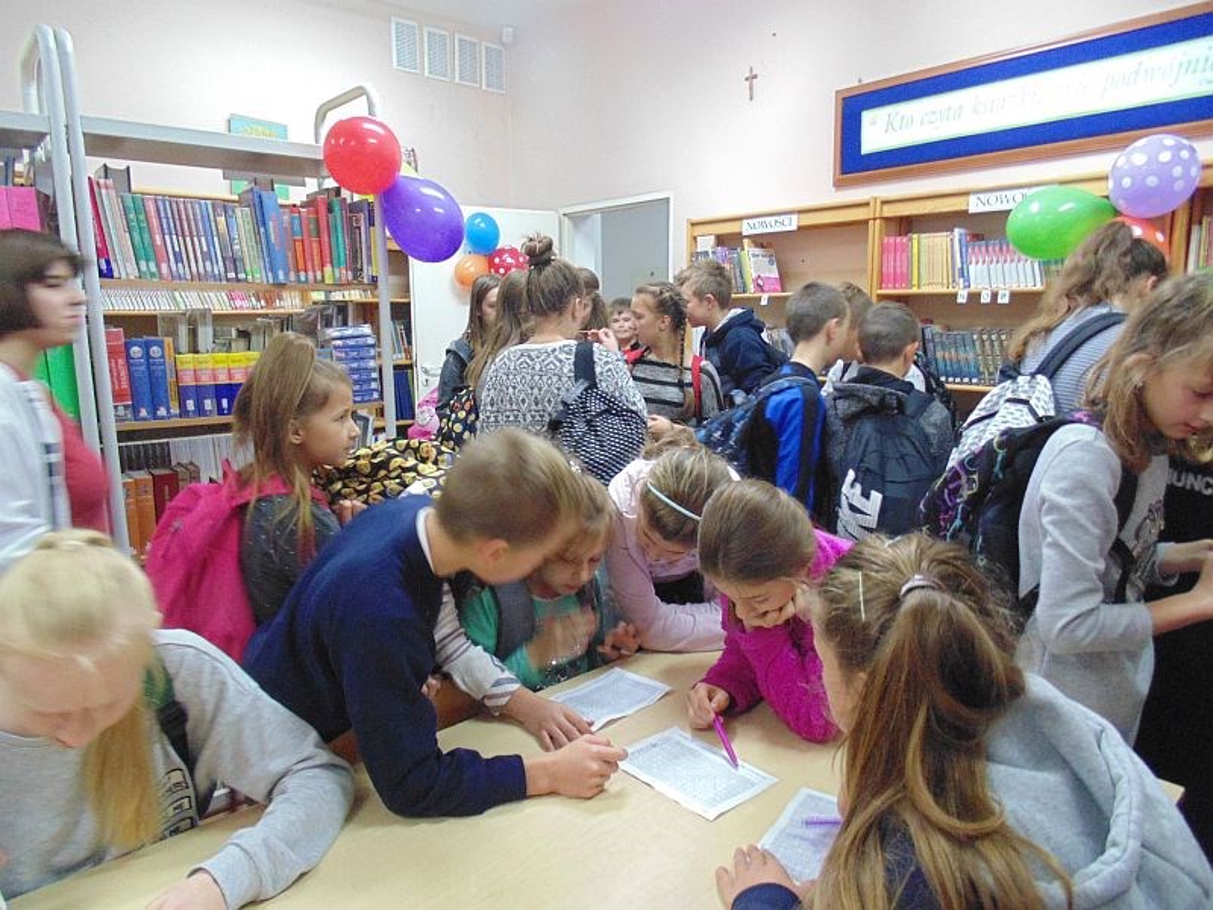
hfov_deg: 76.4
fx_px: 771
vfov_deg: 61.1
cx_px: 606
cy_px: 455
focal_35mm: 22
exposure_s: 1/20
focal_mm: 4
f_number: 3.1
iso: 400
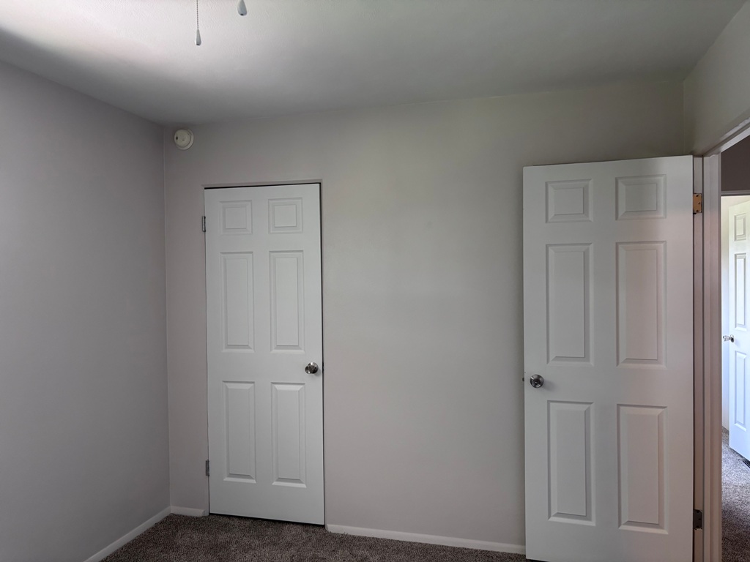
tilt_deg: -1.7
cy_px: 281
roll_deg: +0.5
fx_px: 563
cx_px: 375
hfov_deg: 67.3
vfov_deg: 53.1
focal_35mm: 26
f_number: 1.6
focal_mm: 5.96
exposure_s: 1/60
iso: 200
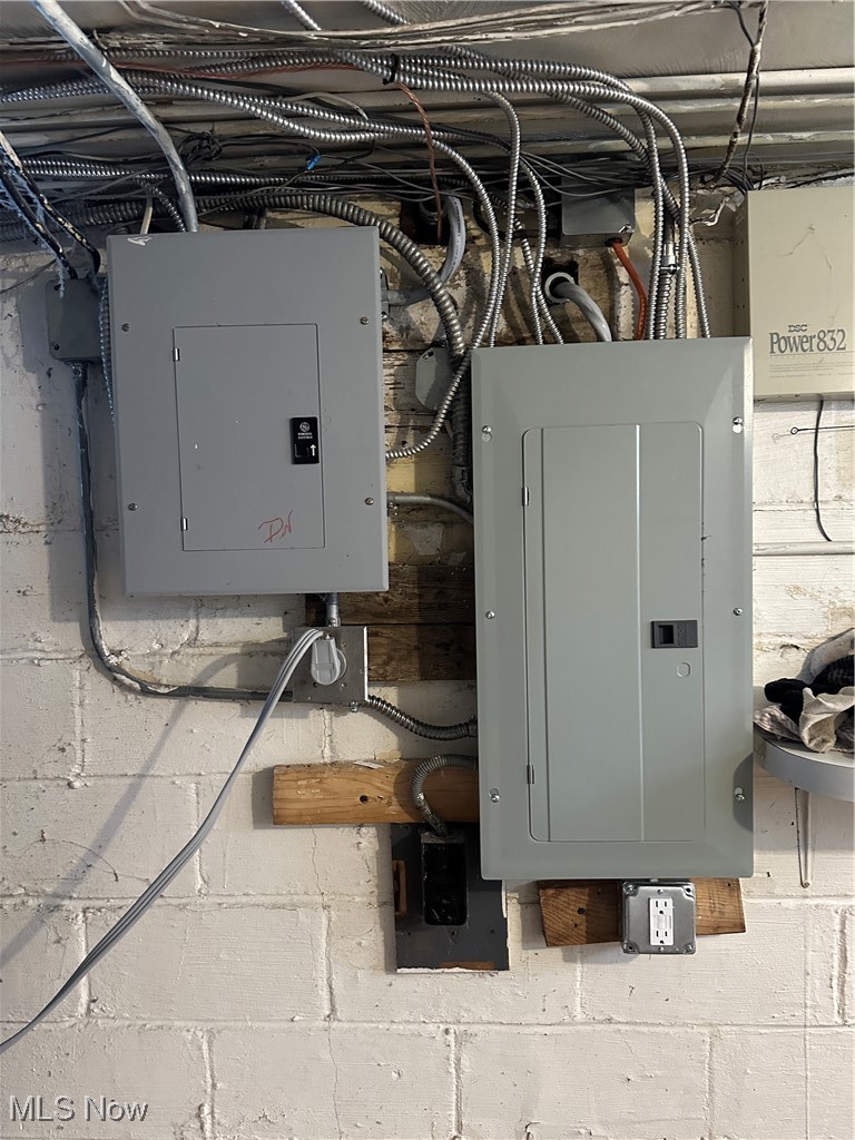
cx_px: 428
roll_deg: +0.7
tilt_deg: -1.0
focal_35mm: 24
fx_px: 790
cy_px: 570
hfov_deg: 56.8
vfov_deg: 71.6
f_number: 1.78
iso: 800
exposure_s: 1/40
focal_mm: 6.86
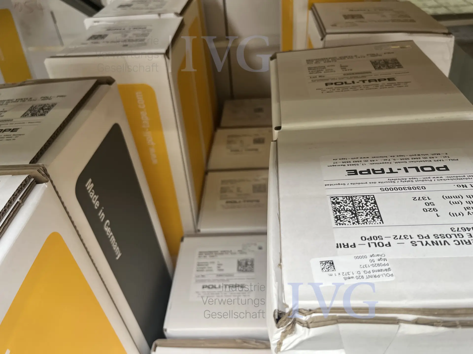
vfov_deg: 53.1
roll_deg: +5.7
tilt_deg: -38.3
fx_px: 355
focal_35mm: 26
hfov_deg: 67.3
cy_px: 177
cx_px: 236
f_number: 1.6
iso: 125
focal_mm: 5.1
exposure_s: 1/100
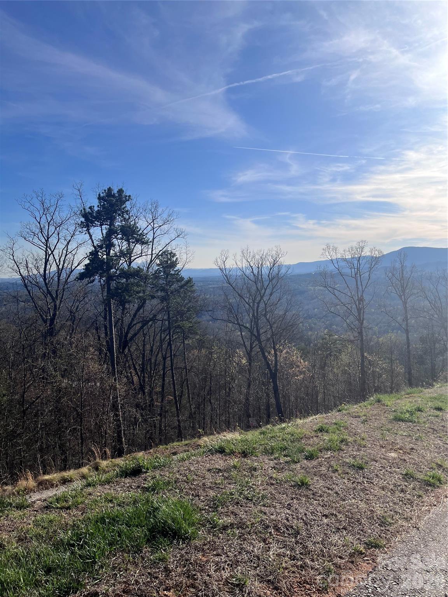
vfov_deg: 67.3
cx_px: 224
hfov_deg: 53.1
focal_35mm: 26
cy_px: 298
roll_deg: +1.5
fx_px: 449
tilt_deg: -2.9
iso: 50
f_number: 1.6
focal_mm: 5.1
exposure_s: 1/6494
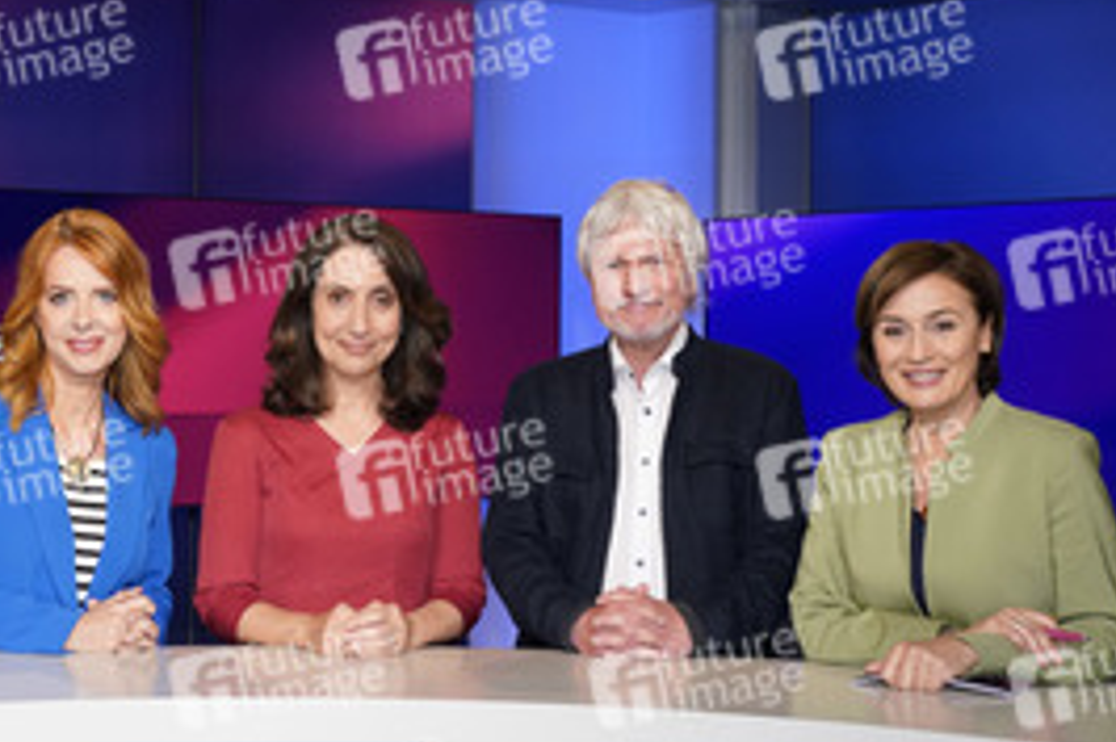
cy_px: 365
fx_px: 1890
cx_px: 334
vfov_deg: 22.2
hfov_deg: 32.5
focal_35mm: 61
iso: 2500
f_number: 5
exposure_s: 1/160
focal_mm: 36
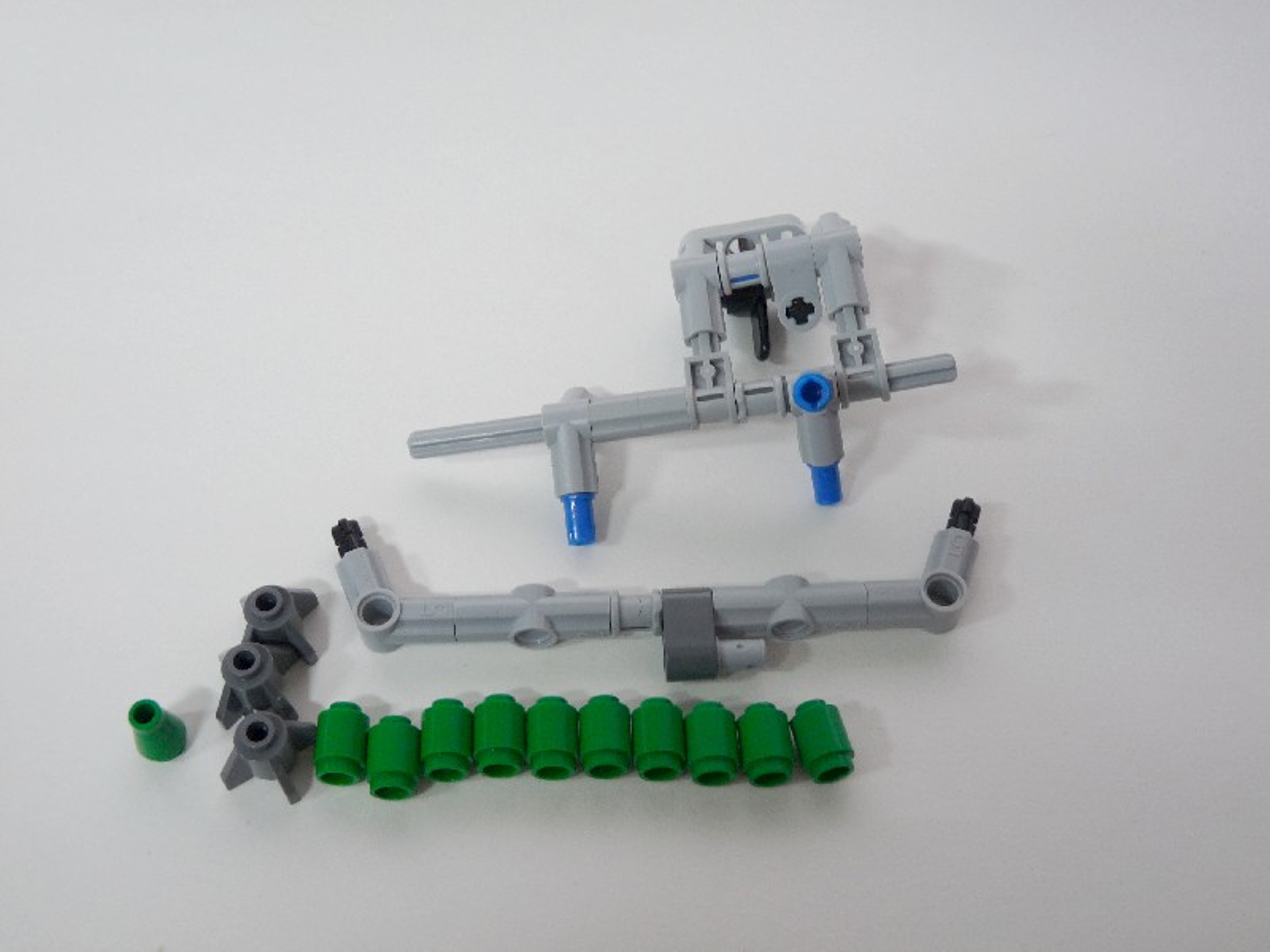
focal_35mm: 38
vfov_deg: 37.7
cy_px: 476
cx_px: 635
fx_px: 1394
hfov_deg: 49.0
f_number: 3
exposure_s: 1/13
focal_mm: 6.8
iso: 100
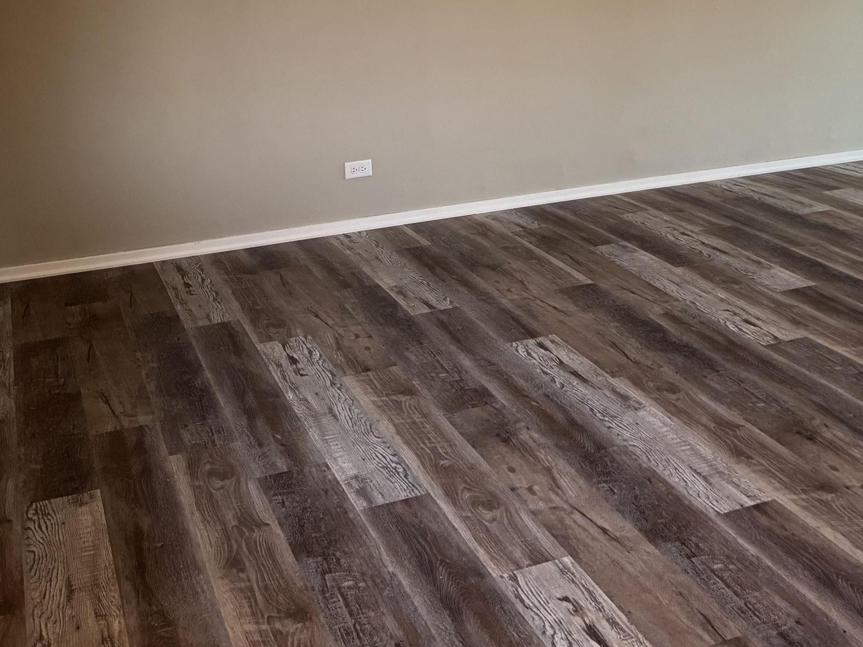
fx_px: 1172
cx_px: 562
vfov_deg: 29.3
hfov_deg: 40.0
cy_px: 31
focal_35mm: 47
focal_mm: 6.76
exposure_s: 1/60
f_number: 1.78
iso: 400
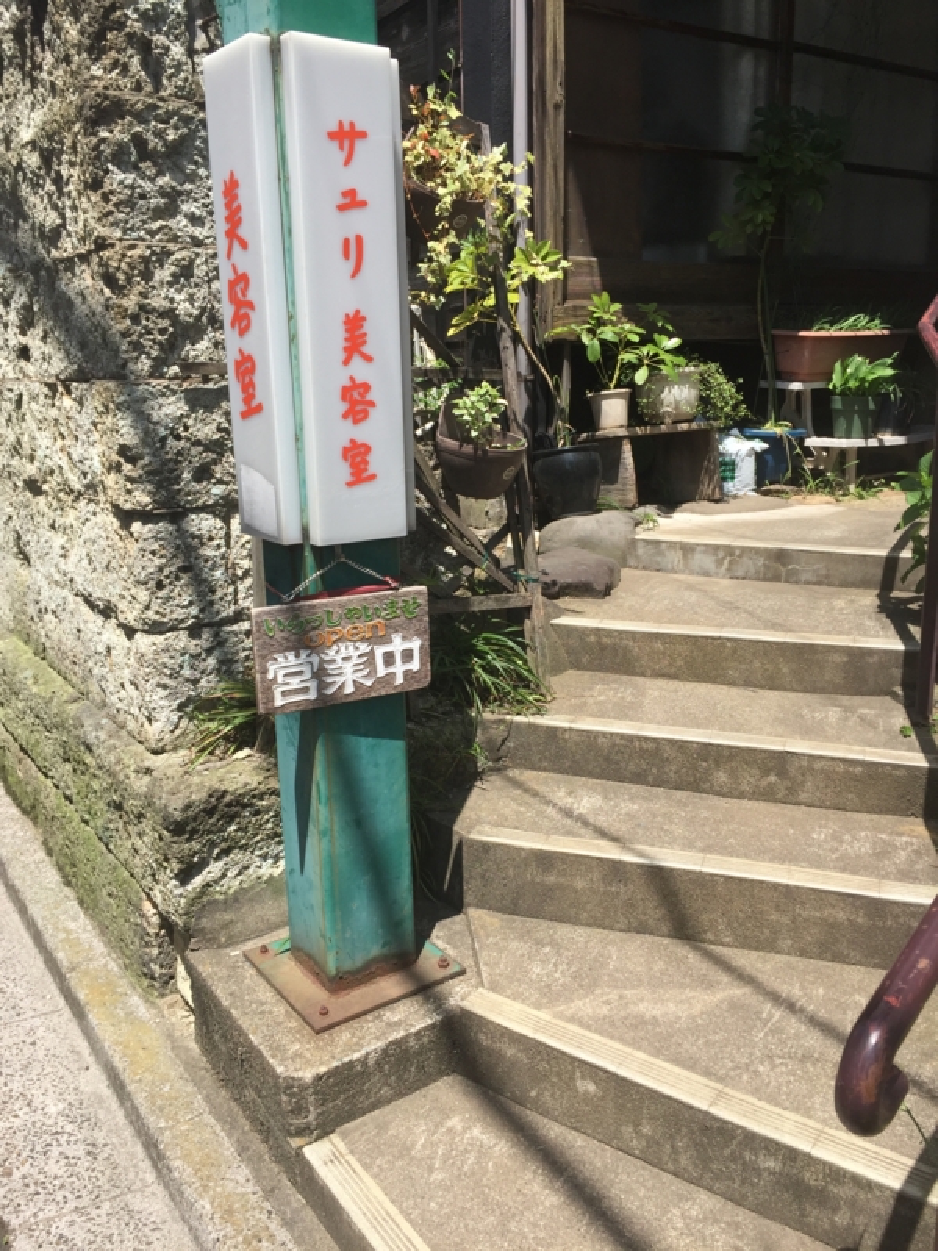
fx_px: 1048
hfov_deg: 48.2
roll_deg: +0.9
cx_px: 469
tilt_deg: -11.8
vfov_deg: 61.7
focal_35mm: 29
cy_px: 626
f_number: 2.2
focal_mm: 4.15
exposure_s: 1/1163
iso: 32
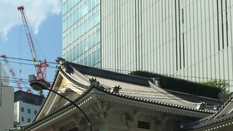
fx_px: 506
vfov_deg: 13.8
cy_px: 198
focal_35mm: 82
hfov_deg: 25.2
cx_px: 26
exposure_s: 1/2160
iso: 32
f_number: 2.2
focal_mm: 4.12
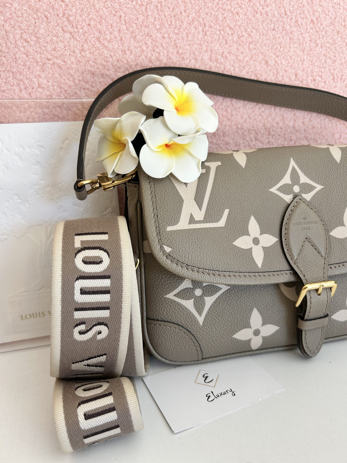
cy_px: 232
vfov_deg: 67.3
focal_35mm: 26
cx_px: 174
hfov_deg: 53.1
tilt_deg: -16.8
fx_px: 348
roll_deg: +0.7
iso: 40
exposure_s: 1/121
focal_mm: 5.7
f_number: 1.5
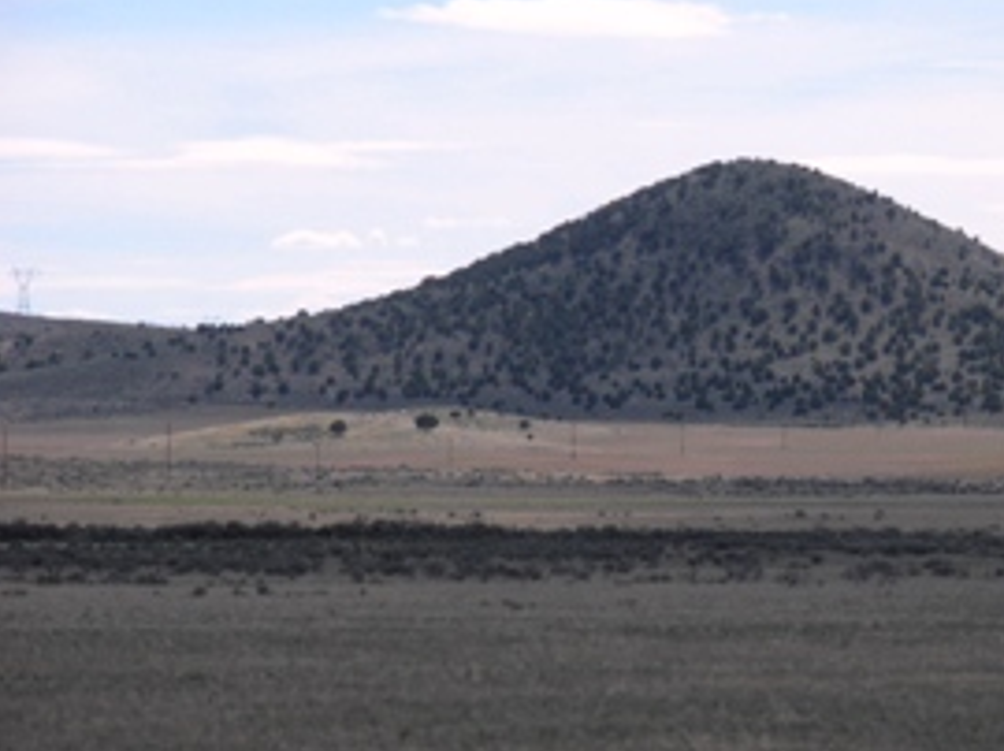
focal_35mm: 221
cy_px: 387
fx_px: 6404
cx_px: 740
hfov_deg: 9.0
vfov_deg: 6.7
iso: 64
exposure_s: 1/352
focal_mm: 26
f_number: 5.4
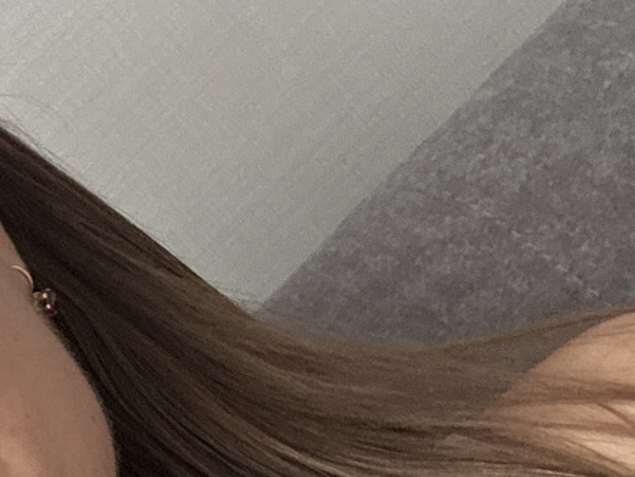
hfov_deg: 17.9
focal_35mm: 104
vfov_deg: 13.6
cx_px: -149
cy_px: 672
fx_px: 1909
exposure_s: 1/60
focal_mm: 2.69
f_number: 1.9
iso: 80
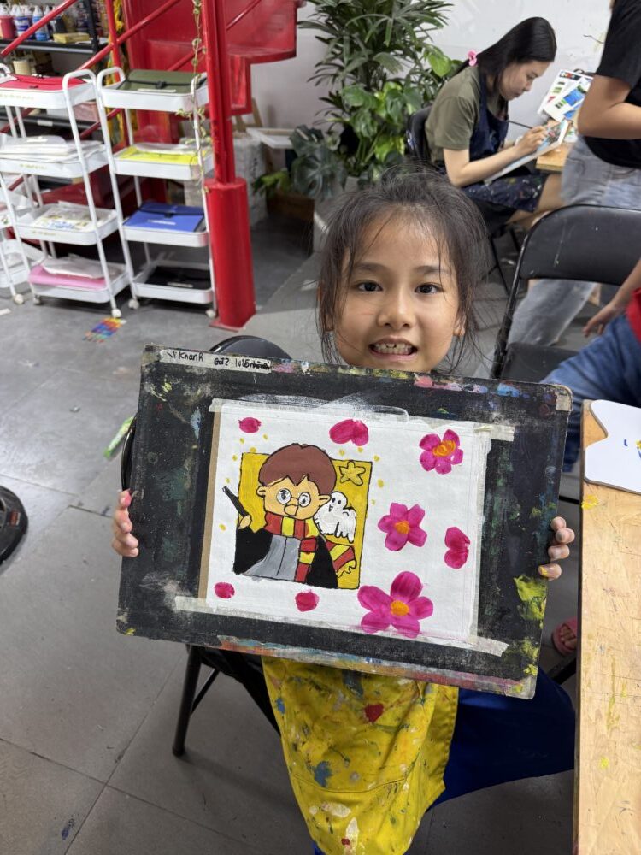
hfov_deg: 56.8
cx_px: 320
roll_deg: -2.7
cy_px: 428
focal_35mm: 24
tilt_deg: -37.6
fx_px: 593
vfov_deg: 71.6
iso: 160
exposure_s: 1/100
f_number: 1.78
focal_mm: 6.76
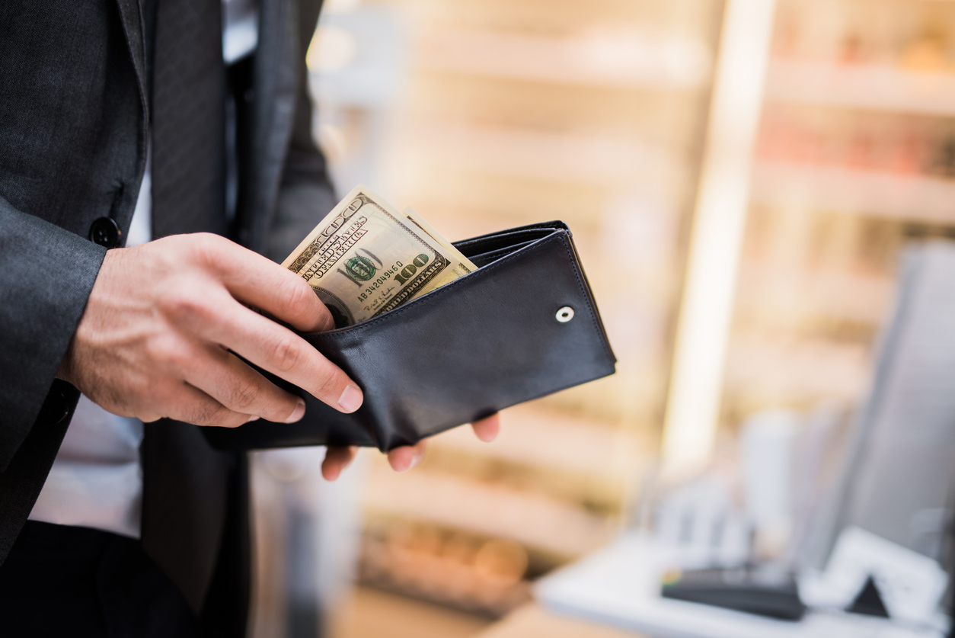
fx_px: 1327
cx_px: 478
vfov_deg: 27.0
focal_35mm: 50
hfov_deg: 39.6
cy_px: 319
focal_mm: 50
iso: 100
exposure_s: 1/125
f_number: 1.4
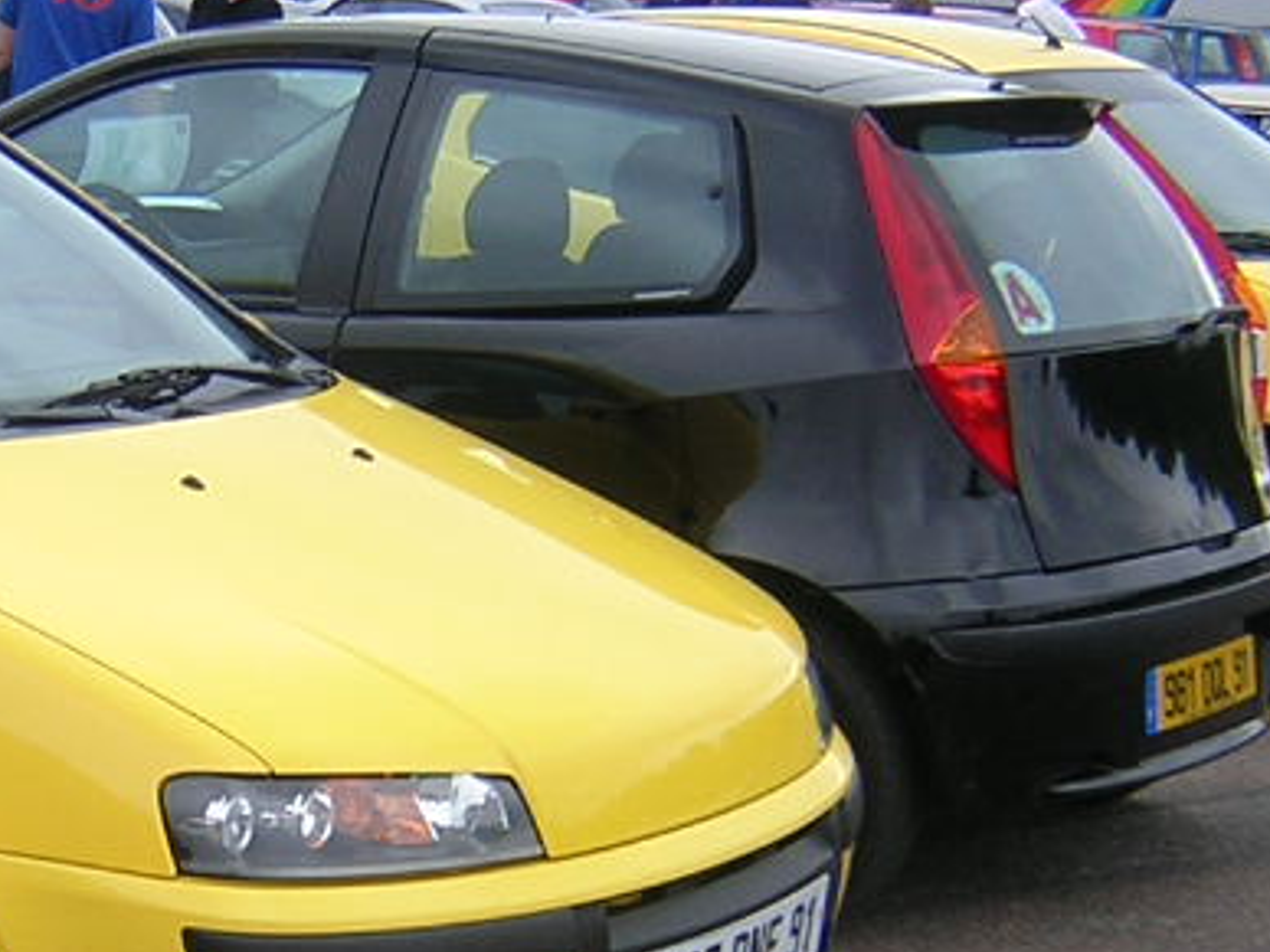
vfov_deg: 15.5
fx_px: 3485
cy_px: 684
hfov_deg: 20.4
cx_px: 223
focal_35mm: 95
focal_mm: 4.7
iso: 100
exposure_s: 1/342
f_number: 2.6
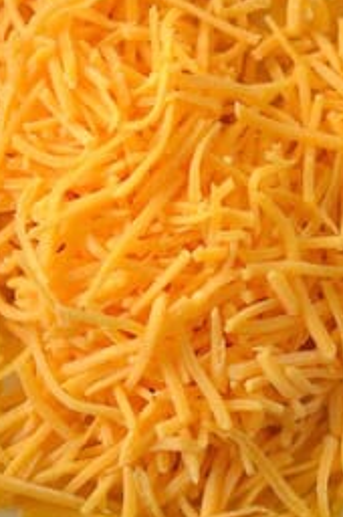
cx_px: 157
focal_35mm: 264
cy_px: -18
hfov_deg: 5.2
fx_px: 3783
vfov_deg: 7.8
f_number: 2.8
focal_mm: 50
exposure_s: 1/500
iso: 1600
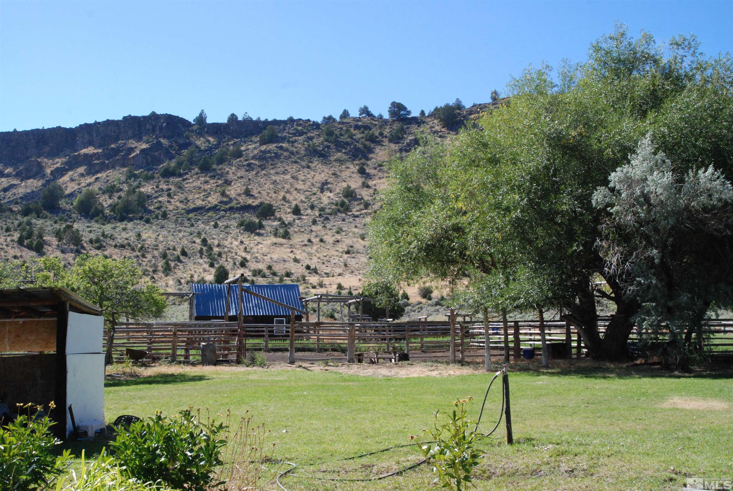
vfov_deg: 32.0
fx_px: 856
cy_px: 246
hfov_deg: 46.4
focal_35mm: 42
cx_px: 366
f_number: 11
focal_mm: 28
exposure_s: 1/500
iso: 1000
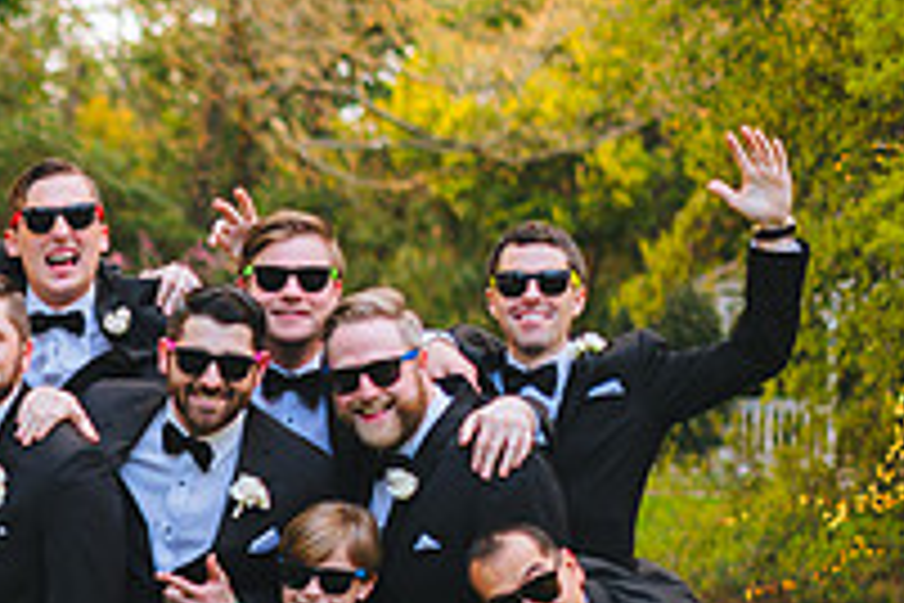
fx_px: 3616
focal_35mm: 144
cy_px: 716
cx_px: -333
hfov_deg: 13.6
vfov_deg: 9.4
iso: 400
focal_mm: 50
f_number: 2
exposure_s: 1/320
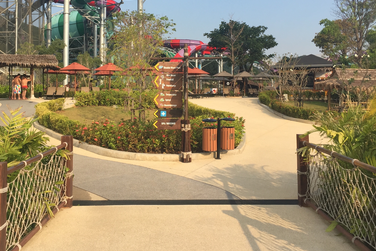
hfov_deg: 48.4
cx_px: 167
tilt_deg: +3.4
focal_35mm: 40
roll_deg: -1.1
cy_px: 73
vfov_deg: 33.0
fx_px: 418
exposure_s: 1/1276
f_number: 2.2
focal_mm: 4.15
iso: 32
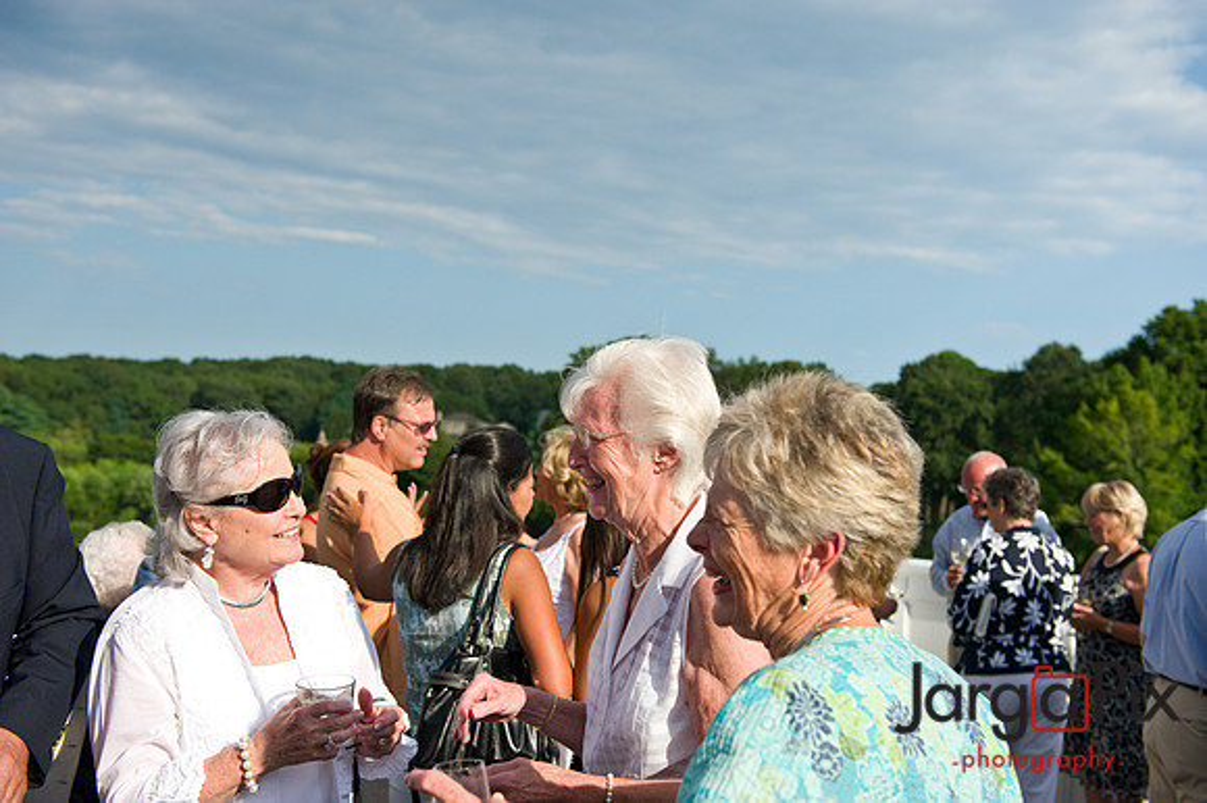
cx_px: 604
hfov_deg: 46.4
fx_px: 1407
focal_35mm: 42
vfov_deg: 31.9
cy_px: 402
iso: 400
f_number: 4.5
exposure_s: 1/3200
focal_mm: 42
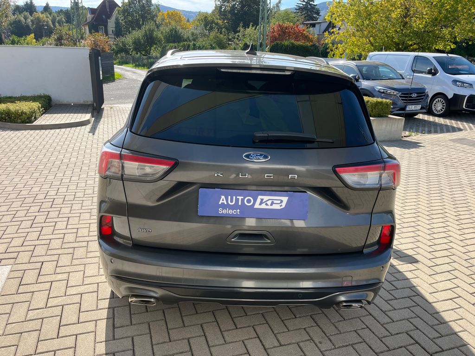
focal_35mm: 26
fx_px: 357
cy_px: 178
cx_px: 238
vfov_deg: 53.1
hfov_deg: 67.3
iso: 50
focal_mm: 5.1
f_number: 1.6
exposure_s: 1/1580
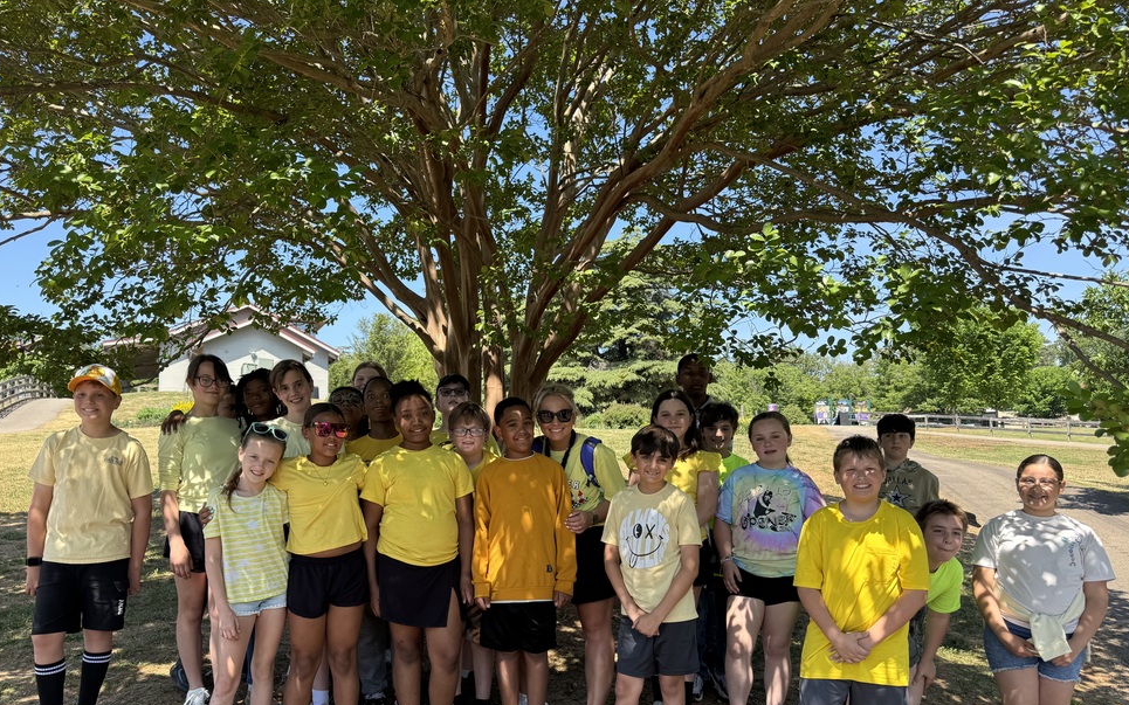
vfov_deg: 45.6
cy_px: 438
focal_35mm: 27
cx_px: 538
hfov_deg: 68.4
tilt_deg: +2.2
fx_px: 831
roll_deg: -0.1
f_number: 1.78
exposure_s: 1/1215
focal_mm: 6.76
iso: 80
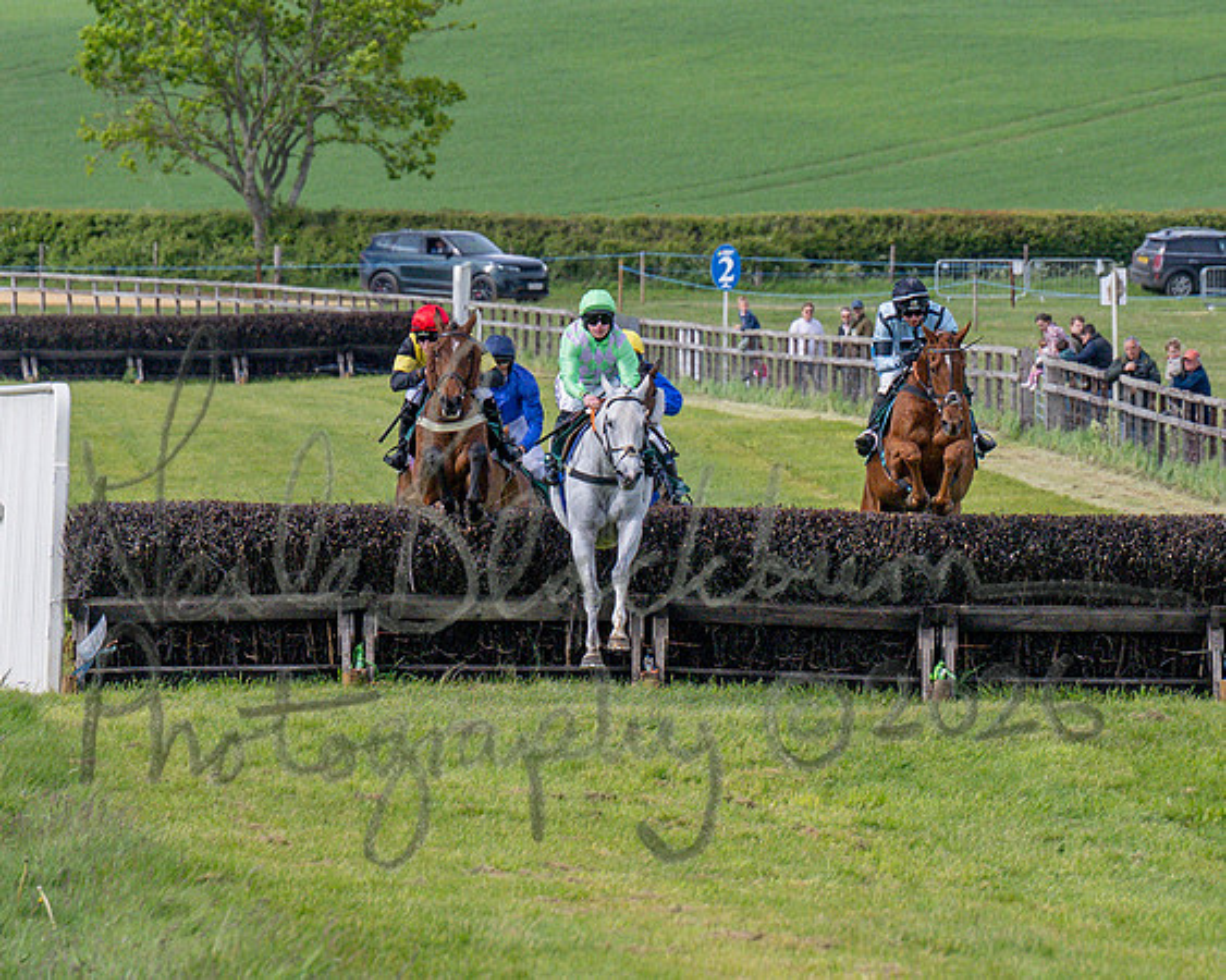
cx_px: 558
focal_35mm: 468
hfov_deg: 4.1
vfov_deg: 3.3
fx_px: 16970
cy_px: 221
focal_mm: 140
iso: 400
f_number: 5
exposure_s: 1/2500
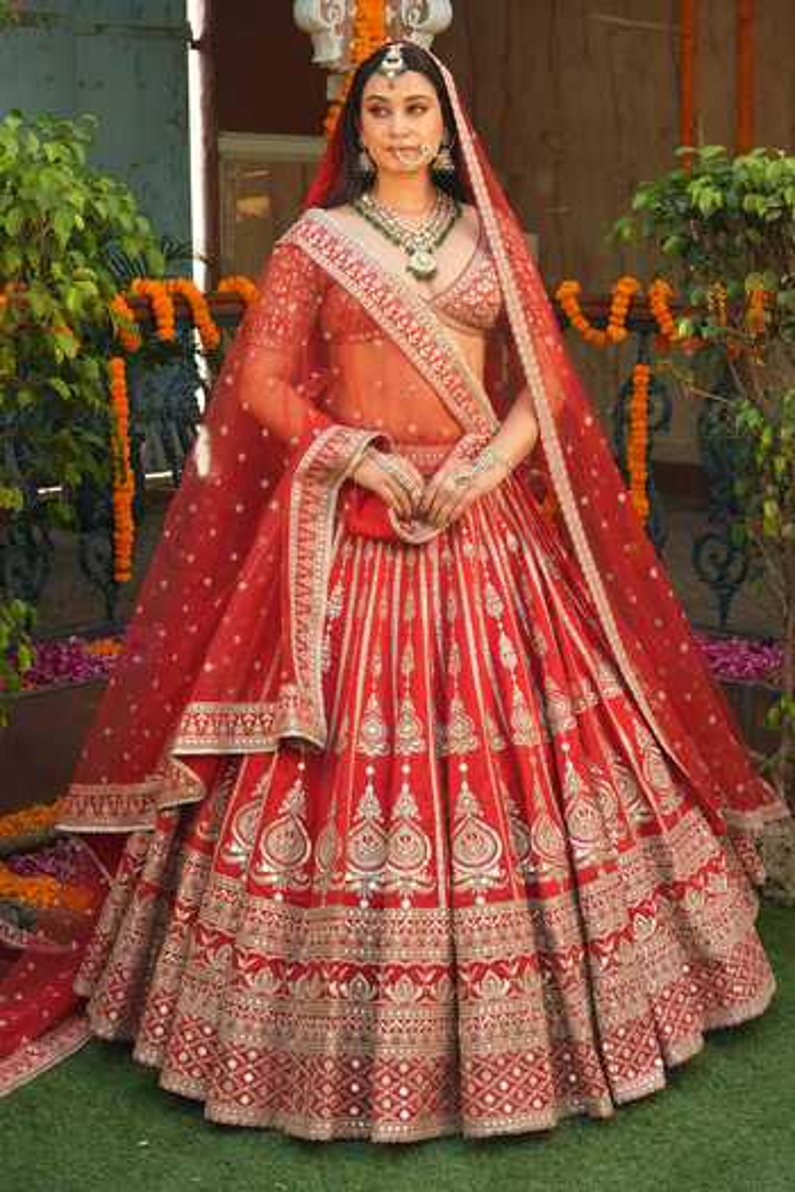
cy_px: 596
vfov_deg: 53.1
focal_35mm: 36
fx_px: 1192
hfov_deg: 36.9
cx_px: 398
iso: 160
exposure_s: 1/100
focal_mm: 24
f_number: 3.5
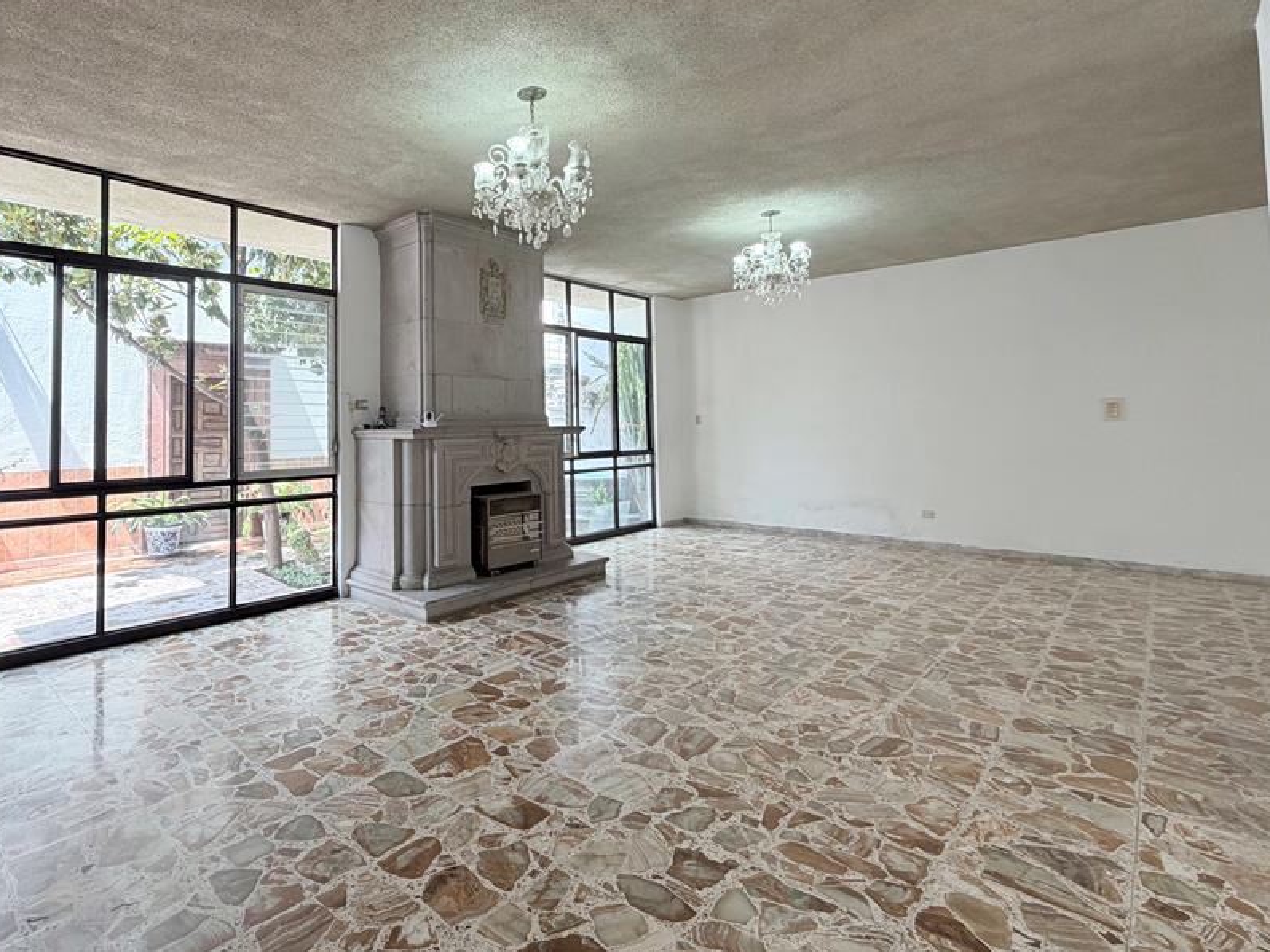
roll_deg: +0.6
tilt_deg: +2.6
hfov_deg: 86.3
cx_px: 491
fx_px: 660
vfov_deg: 71.1
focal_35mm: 18
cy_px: 395
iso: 80
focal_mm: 2.22
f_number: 2.2
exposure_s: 1/120
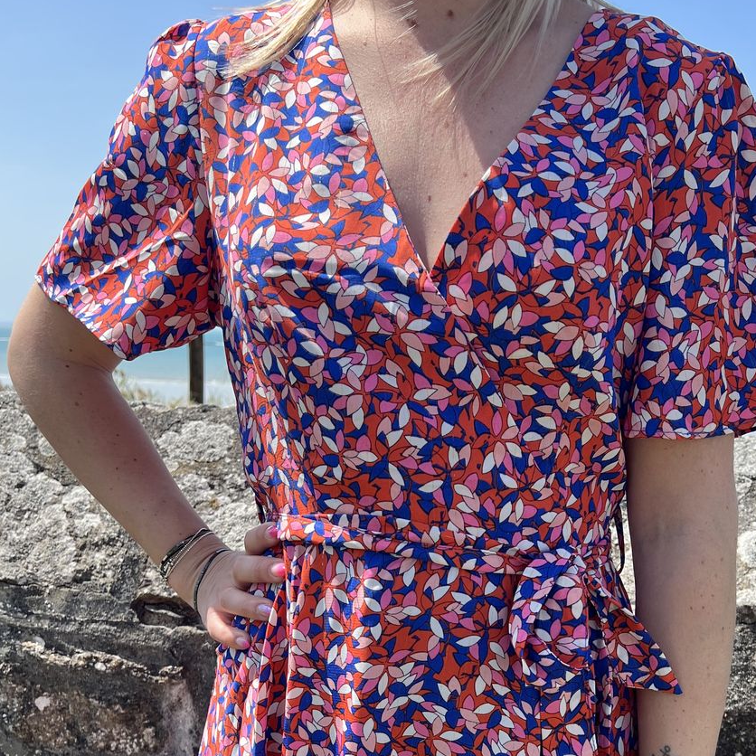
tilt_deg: -16.9
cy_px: 670
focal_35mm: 44
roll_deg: -0.8
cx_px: 454
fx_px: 1087
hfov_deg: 38.2
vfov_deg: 36.2
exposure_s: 1/2045
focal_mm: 5.7
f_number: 1.5
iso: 50
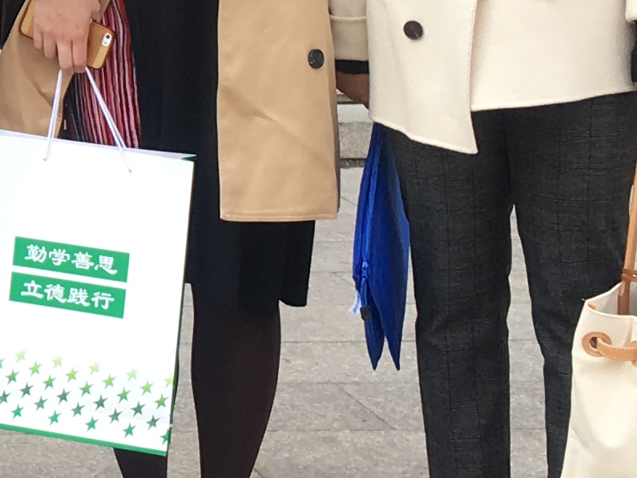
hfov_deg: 12.3
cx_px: -501
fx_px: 2706
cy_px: -193
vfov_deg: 9.9
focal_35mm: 147
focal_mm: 4.15
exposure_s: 1/267
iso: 25
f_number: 2.2
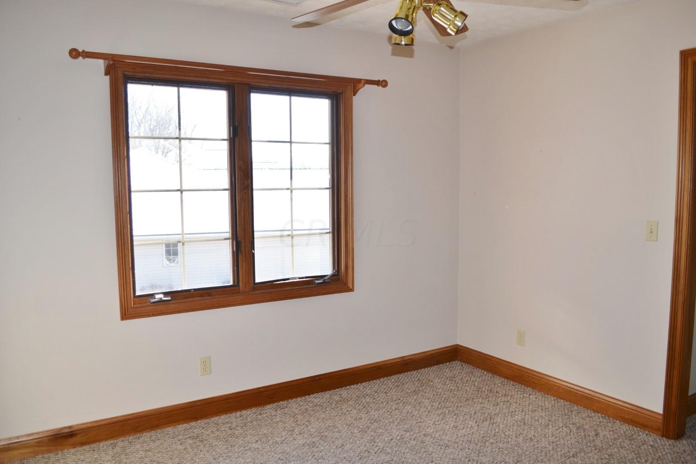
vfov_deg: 47.9
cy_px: 232
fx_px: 522
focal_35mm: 27
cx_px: 348
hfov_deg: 67.4
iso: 220
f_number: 4
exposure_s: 1/125
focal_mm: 18
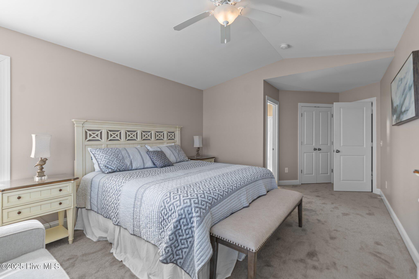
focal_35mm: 16
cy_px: 140
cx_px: 210
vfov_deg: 73.7
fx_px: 186
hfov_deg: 96.7
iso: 250
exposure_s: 1/13
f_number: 4.5
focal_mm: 16
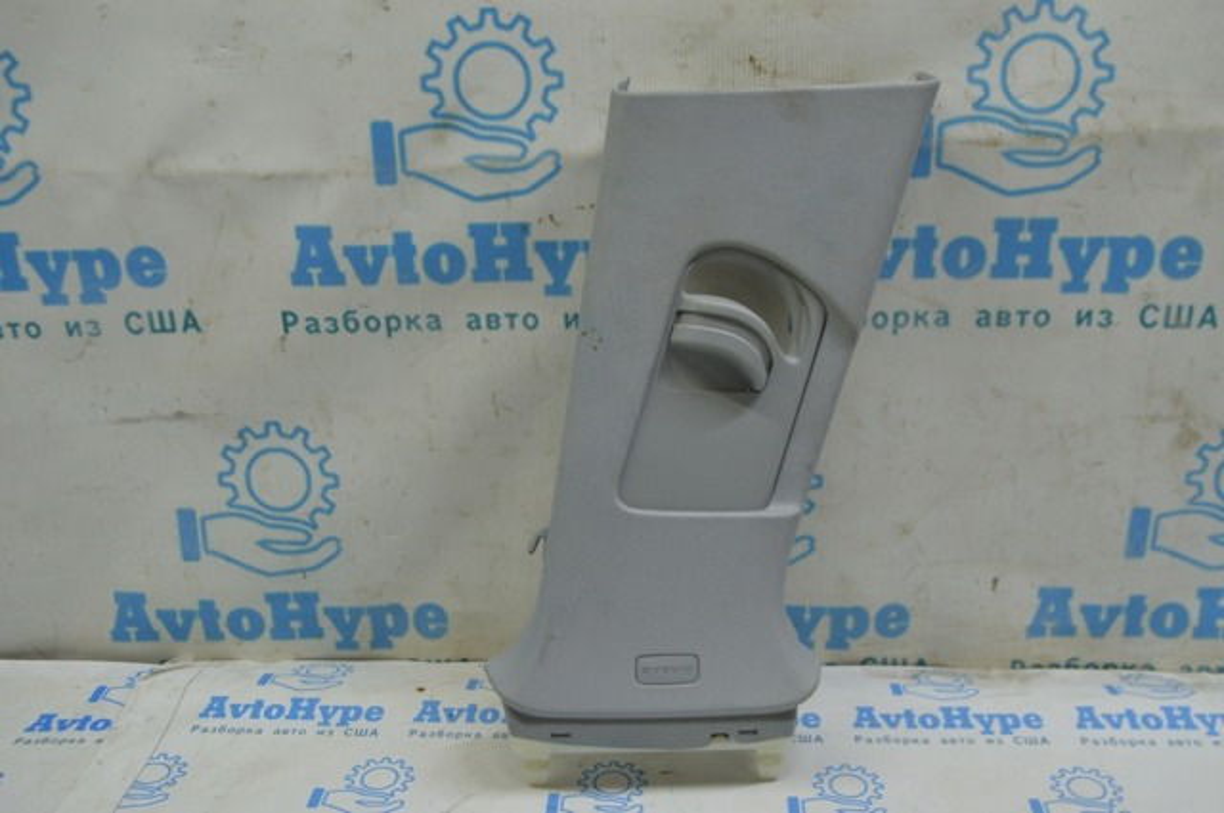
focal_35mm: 39
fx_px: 1324
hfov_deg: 49.6
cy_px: 406
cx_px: 612
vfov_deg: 34.1
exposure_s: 1/40
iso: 400
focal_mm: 26
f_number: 5.6
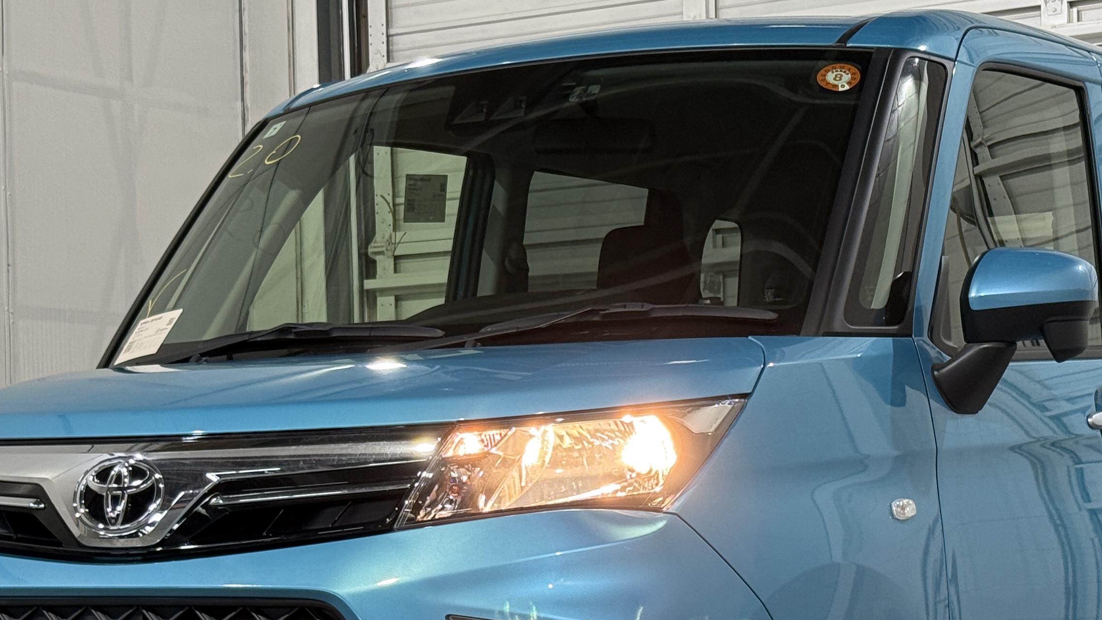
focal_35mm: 92
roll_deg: +0.8
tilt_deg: -0.3
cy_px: 536
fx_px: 2688
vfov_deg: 13.1
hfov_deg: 23.2
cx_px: 588
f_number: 1.78
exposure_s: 1/60
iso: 125
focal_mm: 6.76
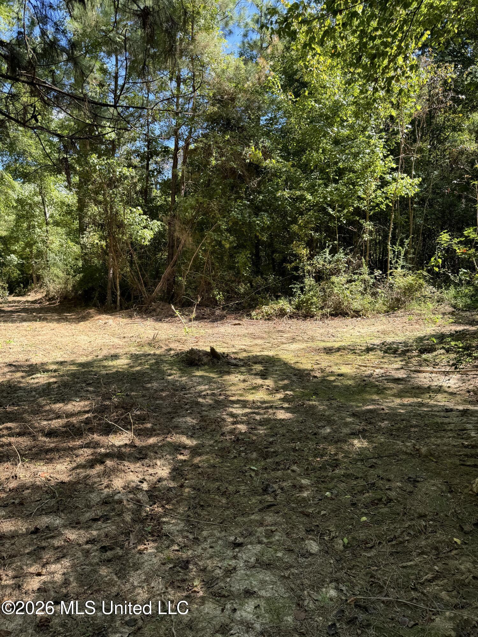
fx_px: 442
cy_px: 318
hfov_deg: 56.8
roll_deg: +2.6
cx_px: 239
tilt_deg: -4.0
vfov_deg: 71.6
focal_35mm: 24
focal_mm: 6.76
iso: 80
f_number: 1.78
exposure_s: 1/467
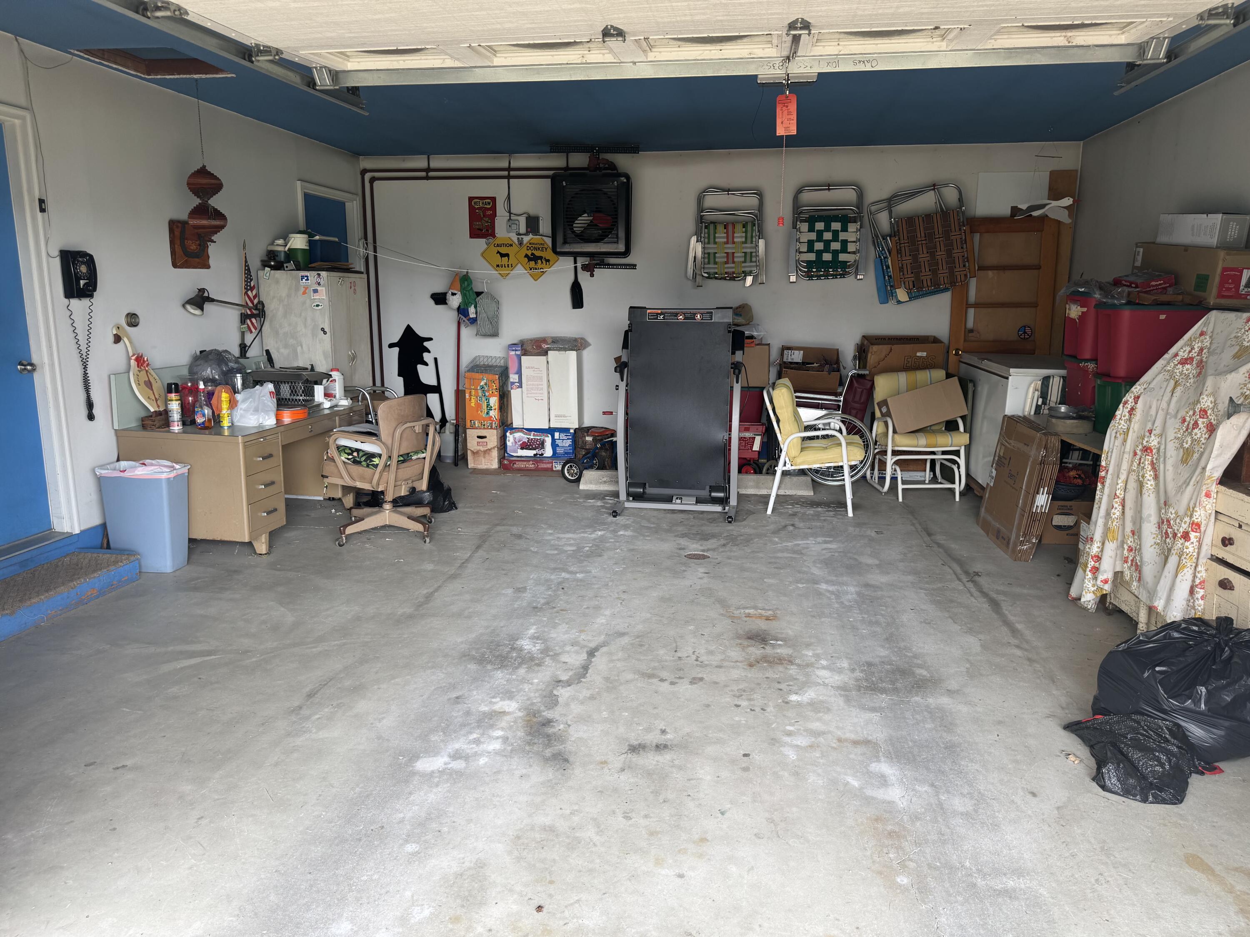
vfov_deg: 56.8
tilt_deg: -11.5
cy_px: 468
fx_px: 867
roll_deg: -0.5
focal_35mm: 24
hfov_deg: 71.6
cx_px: 625
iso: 80
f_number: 1.78
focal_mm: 6.76
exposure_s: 1/354
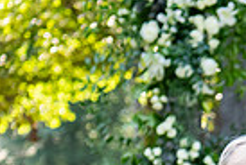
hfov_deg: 6.3
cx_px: 429
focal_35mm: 320
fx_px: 2191
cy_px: 347
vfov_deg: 4.3
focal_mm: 62
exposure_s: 1/400
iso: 500
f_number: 3.5
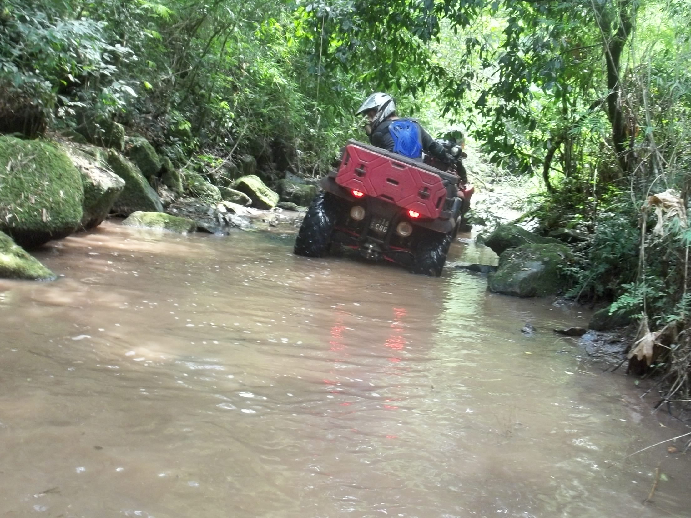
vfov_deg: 33.4
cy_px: 196
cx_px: 376
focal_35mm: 43
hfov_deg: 43.8
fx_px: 858
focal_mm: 5.9
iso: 160
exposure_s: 1/40
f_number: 3.3
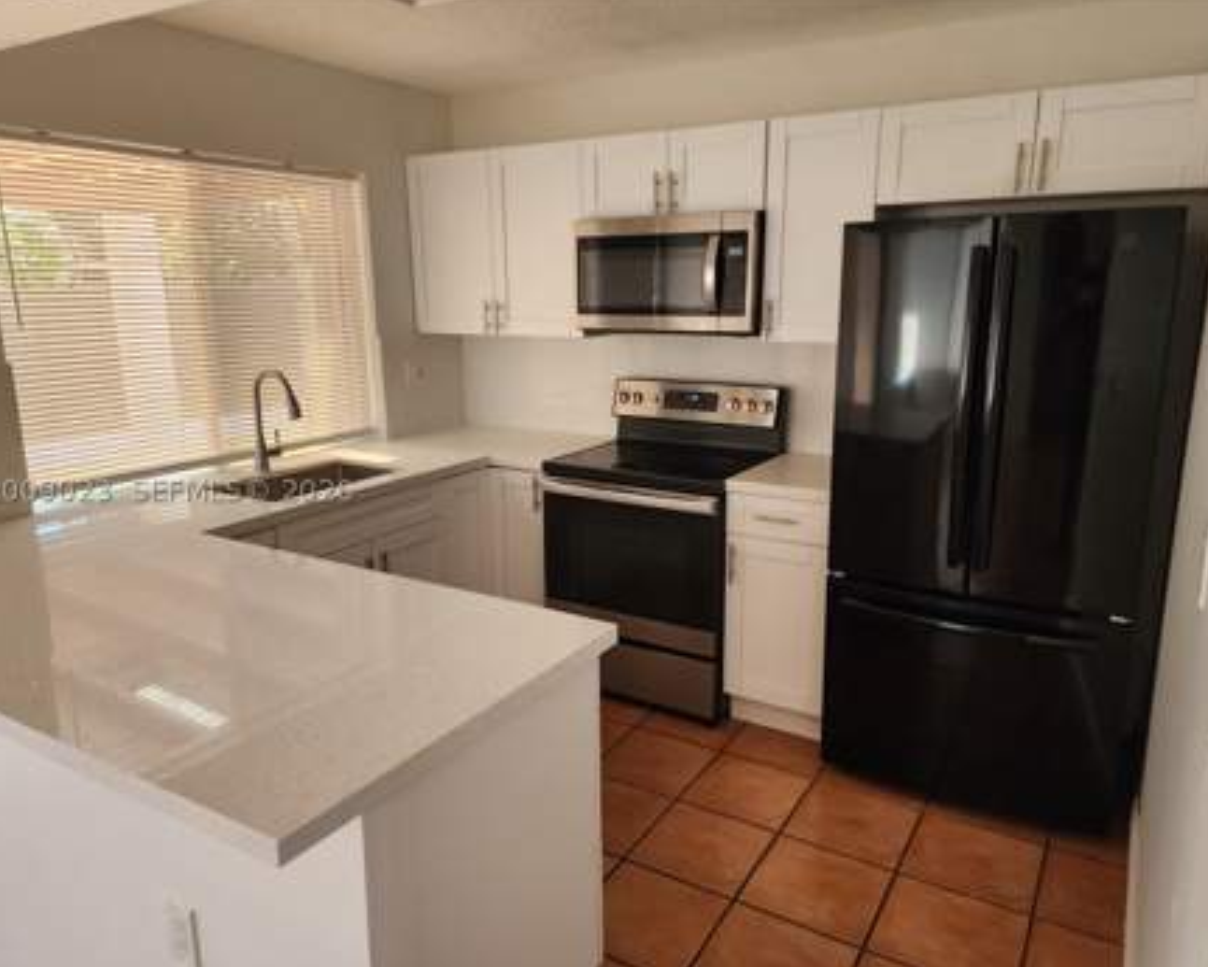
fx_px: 894
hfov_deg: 68.1
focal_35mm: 25
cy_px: 491
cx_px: 611
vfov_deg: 56.8
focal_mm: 6.4
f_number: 1.8
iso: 125
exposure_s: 1/180
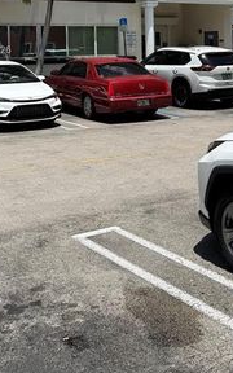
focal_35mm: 59
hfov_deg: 21.6
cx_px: 202
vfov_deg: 33.1
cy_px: 51
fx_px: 599
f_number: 1.78
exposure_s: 1/6173
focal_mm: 6.76
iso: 80
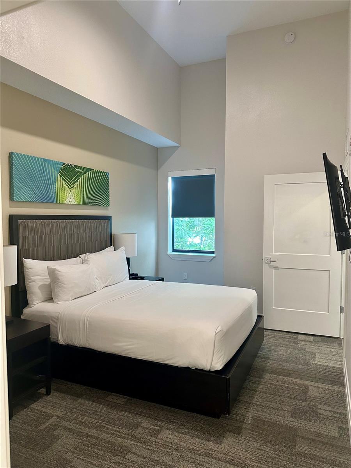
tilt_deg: -2.8
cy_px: 234
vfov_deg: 71.6
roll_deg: -0.6
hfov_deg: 56.8
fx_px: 324
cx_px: 176
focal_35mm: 24
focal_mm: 6.86
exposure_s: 1/60
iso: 250
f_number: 1.78
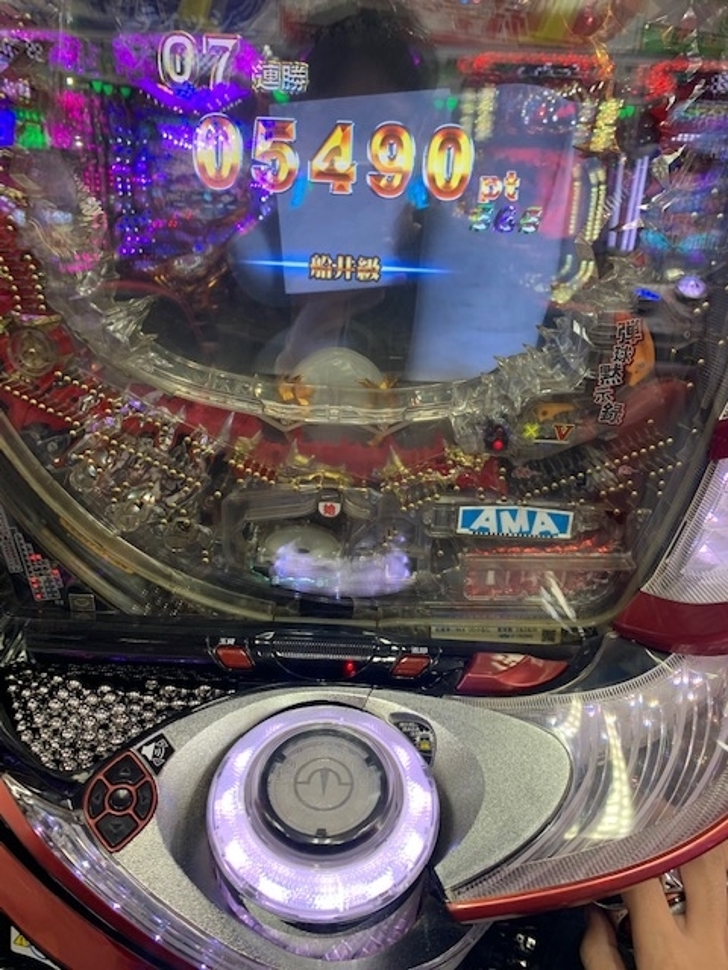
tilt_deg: -21.2
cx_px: 364
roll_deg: -2.2
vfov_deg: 67.3
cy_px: 485
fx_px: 729
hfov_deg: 53.1
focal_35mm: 26
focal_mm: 4.25
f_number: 1.8
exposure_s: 1/61
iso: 100
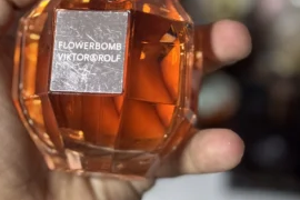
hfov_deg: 19.1
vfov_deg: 12.9
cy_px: 68
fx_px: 883
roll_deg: +1.0
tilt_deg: -32.2
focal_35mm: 106
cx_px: 64
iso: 125
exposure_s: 1/50
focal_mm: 6.76
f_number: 1.78
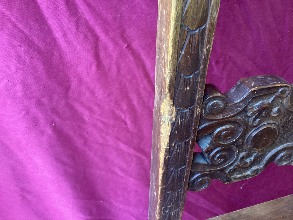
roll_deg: -10.3
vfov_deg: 45.4
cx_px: 146
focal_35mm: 31
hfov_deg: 58.4
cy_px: 110
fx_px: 262
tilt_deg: -43.2
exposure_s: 1/50
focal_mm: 3.3
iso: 320
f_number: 2.4
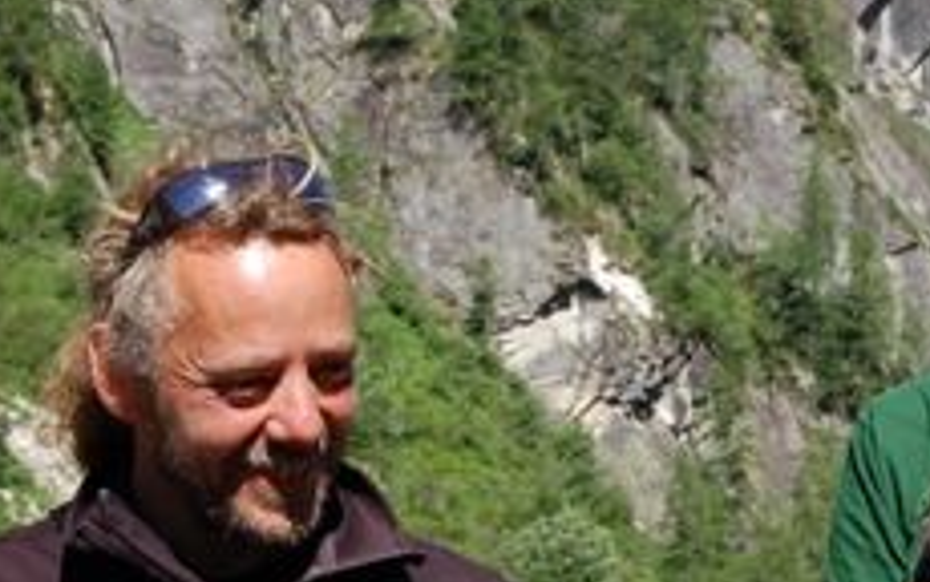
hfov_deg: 13.6
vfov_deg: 8.6
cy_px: 271
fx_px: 3883
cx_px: 691
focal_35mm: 153
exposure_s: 1/320
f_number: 9
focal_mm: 45
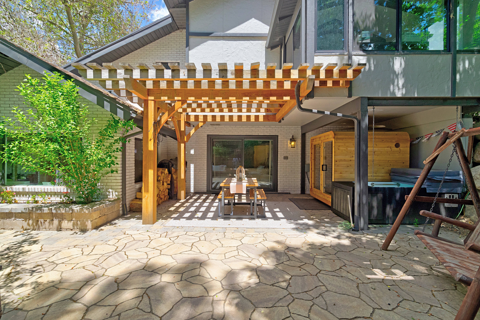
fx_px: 213
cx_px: 240
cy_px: 160
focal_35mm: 16
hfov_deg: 96.7
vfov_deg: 73.7
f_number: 9
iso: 1250
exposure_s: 1/400
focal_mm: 16
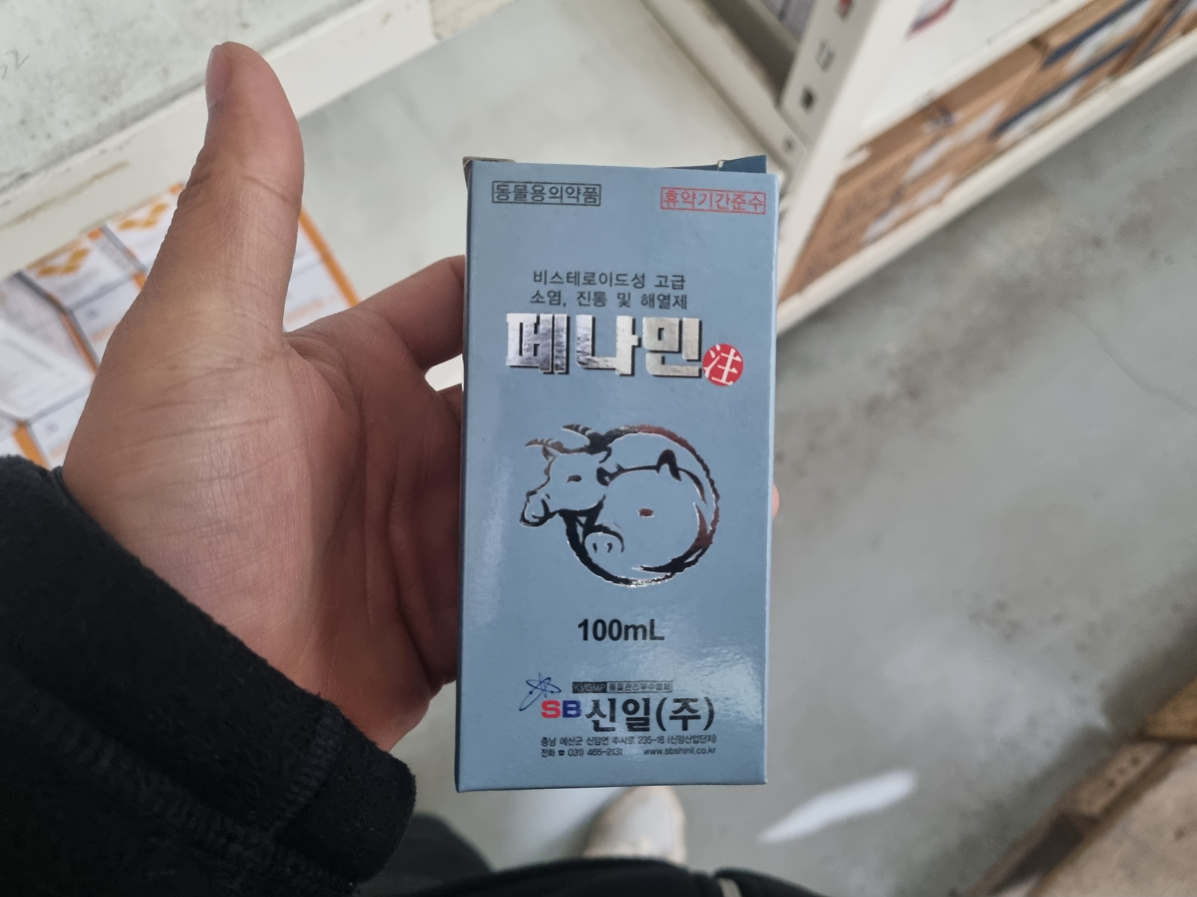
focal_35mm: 26
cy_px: 448
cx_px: 598
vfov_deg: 53.1
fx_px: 899
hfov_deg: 67.3
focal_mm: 5.4
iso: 640
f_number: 1.8
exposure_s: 1/30
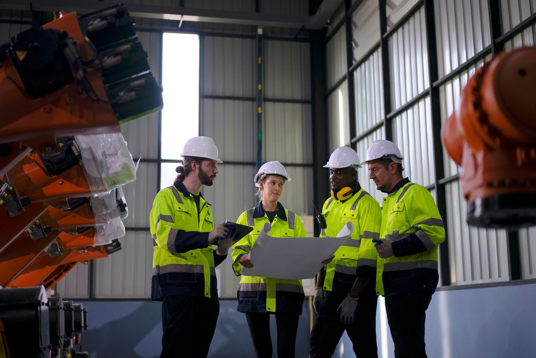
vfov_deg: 29.9
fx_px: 670
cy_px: 179
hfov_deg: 43.6
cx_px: 268
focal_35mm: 45
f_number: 1.8
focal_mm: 45
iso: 250
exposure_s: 1/200
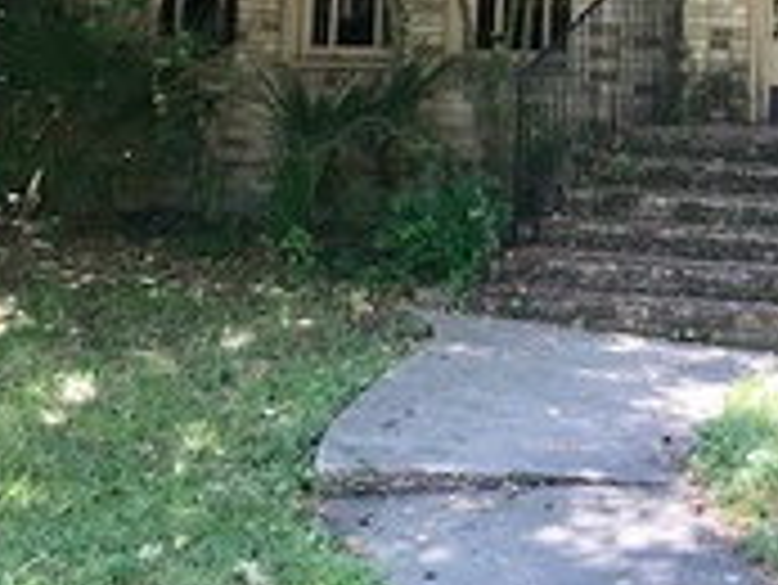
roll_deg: -1.3
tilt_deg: +5.4
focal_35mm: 83
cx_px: 724
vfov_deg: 16.7
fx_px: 1867
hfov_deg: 22.9
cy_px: -184
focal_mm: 3.99
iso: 20
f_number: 1.8
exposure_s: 1/271
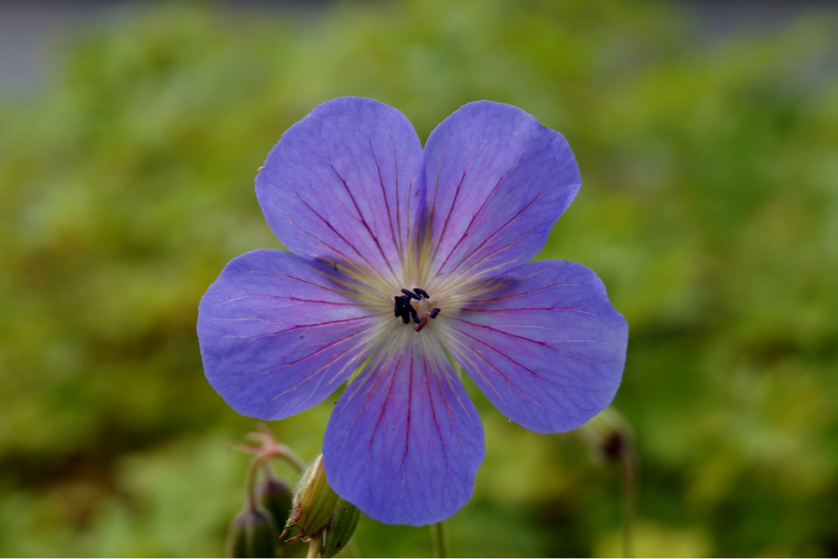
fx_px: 1920
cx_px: 419
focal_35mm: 82
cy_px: 280
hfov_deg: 24.6
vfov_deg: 16.6
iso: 100
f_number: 7.1
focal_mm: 55
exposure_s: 1/250
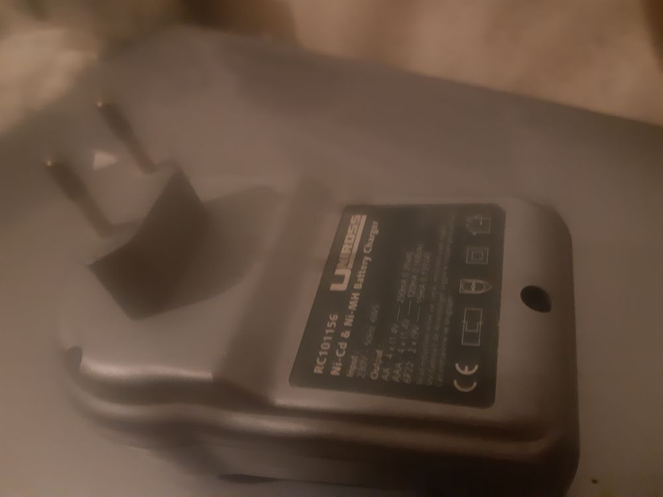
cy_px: 248
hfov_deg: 67.3
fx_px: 498
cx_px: 332
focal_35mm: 26
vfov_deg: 53.1
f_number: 1.7
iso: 640
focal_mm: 3.93
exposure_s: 1/17
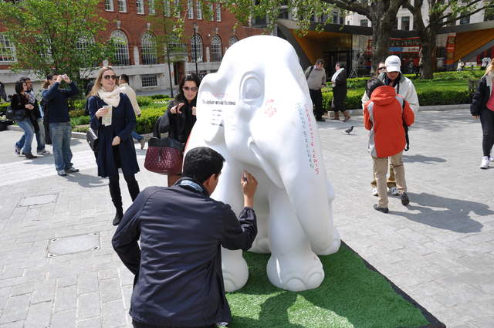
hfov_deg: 59.6
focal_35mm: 32
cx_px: 247
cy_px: 164
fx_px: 432
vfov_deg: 41.6
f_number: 7.1
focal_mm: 21
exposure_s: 1/200
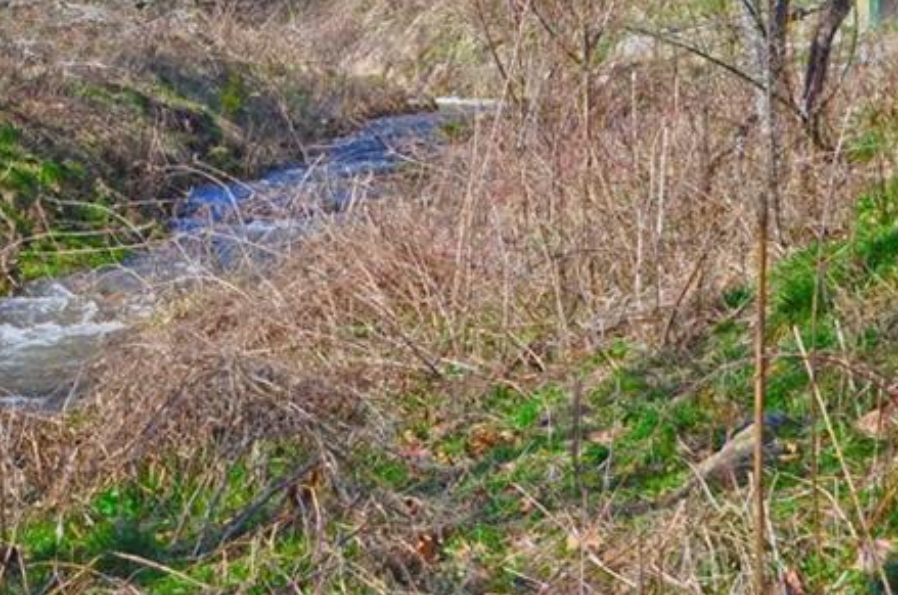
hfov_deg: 20.3
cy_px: 201
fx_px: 2440
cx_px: 25
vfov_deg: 13.9
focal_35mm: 98
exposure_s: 1/200
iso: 200
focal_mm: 28
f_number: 10
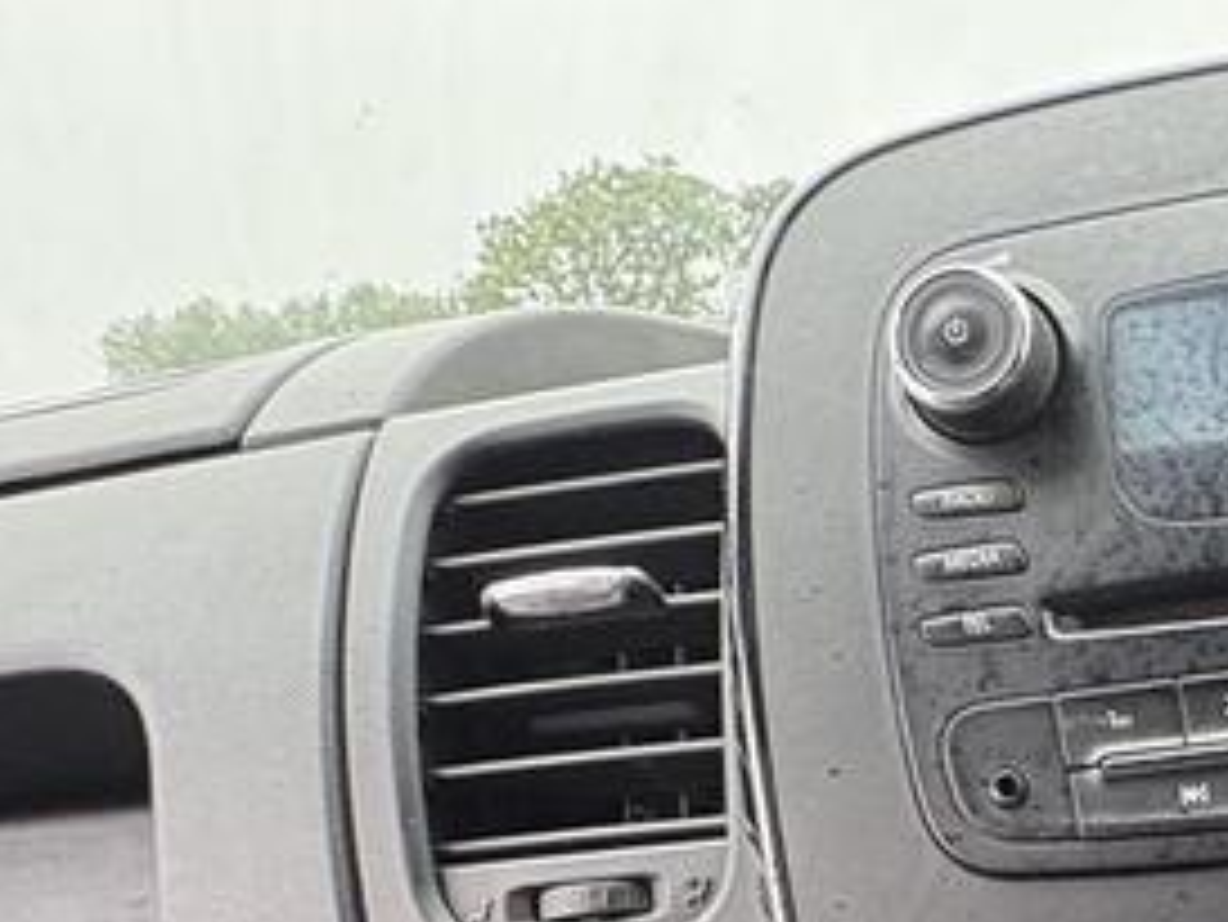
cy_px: 1178
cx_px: 1615
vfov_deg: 26.9
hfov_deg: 31.4
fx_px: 1633
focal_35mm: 46
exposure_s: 1/99
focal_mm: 2.22
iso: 200
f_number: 2.2
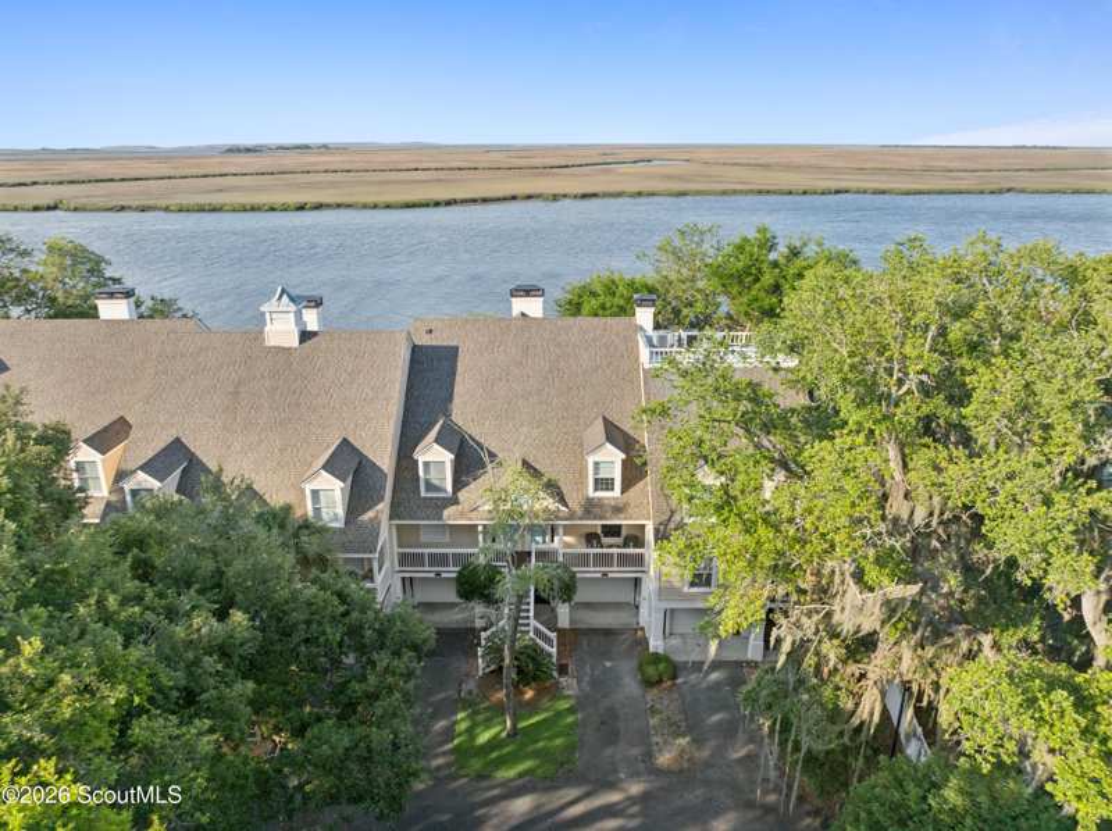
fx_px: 770
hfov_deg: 71.7
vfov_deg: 56.7
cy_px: 416
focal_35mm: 24
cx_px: 556
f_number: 2.8
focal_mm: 12.29
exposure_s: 1/400
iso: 280
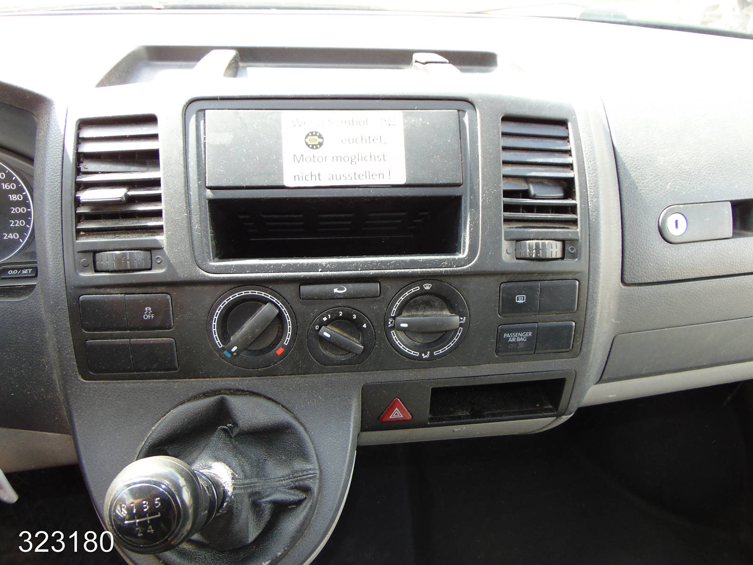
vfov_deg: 54.9
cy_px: 282
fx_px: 544
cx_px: 376
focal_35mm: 25
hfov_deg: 69.4
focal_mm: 4.5
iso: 80
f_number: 3
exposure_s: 1/40
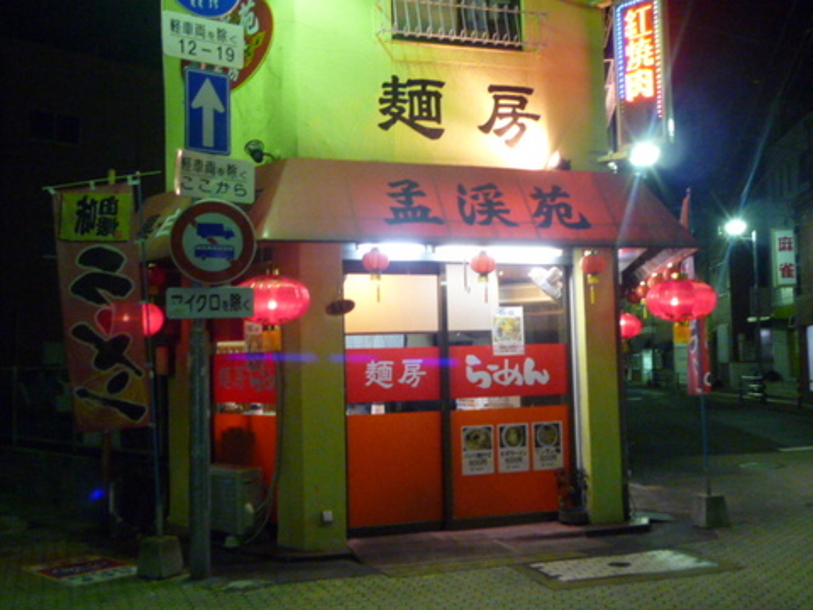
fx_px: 892
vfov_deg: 37.7
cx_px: 406
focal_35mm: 38
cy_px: 305
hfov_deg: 49.0
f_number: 2.8
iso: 400
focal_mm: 4.4
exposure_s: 1/15
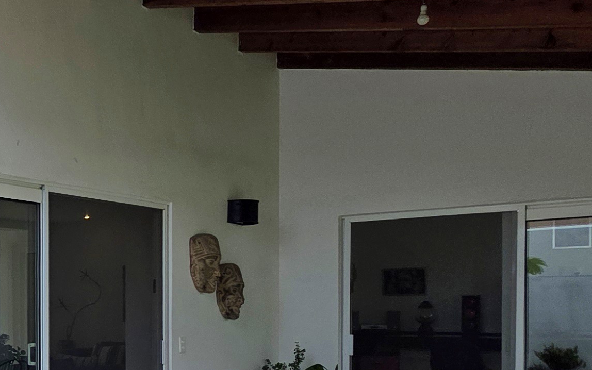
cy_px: 326
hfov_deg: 32.9
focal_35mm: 48
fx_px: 775
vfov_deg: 26.1
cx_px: -148
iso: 40
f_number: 1.9
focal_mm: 2.2
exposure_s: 1/1429
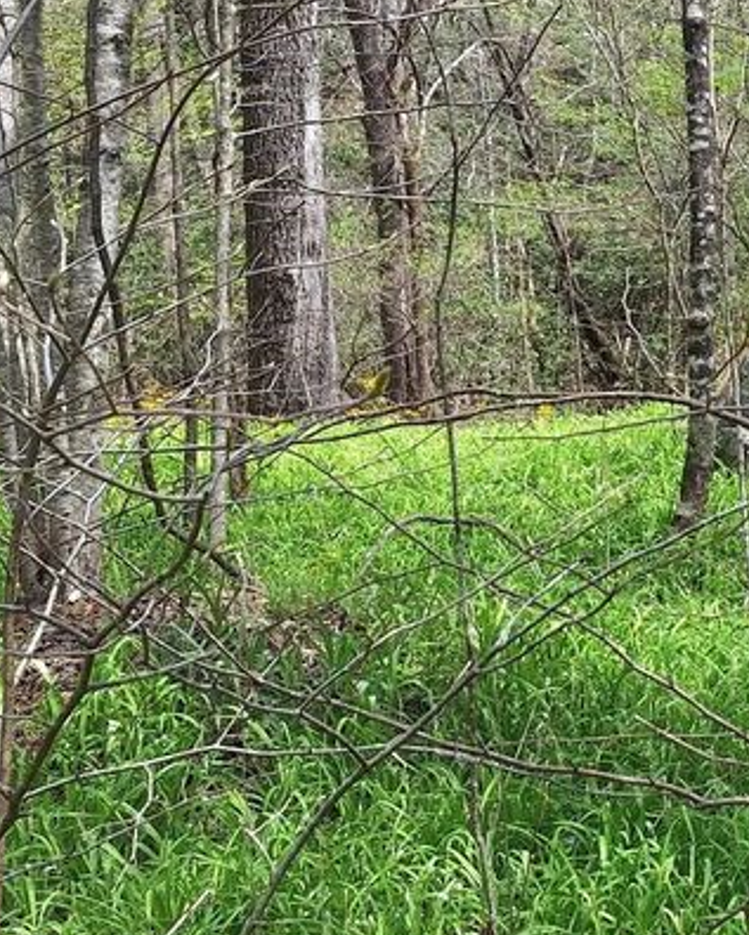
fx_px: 1607
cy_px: 399
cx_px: 988
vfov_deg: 32.4
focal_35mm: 58
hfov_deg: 23.1
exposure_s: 1/806
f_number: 1.8
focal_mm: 5.54
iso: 40
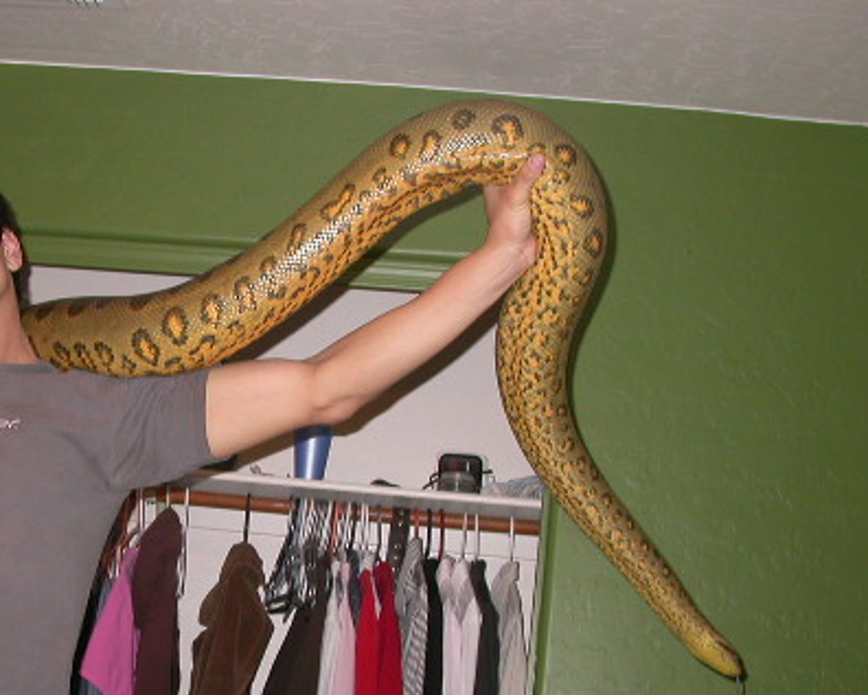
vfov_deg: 25.3
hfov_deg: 30.9
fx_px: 1542
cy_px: 438
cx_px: 210
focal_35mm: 60
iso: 100
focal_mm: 7.85
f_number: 2.6
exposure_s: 1/60
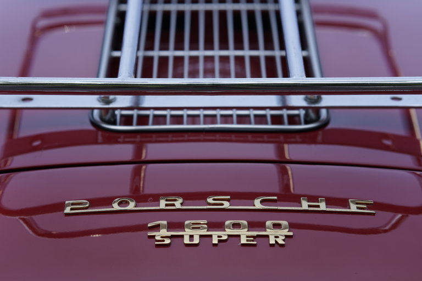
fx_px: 996
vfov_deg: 16.1
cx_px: 211
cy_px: 140
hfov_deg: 23.9
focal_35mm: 85
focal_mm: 85
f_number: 4
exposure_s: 1/500
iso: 400
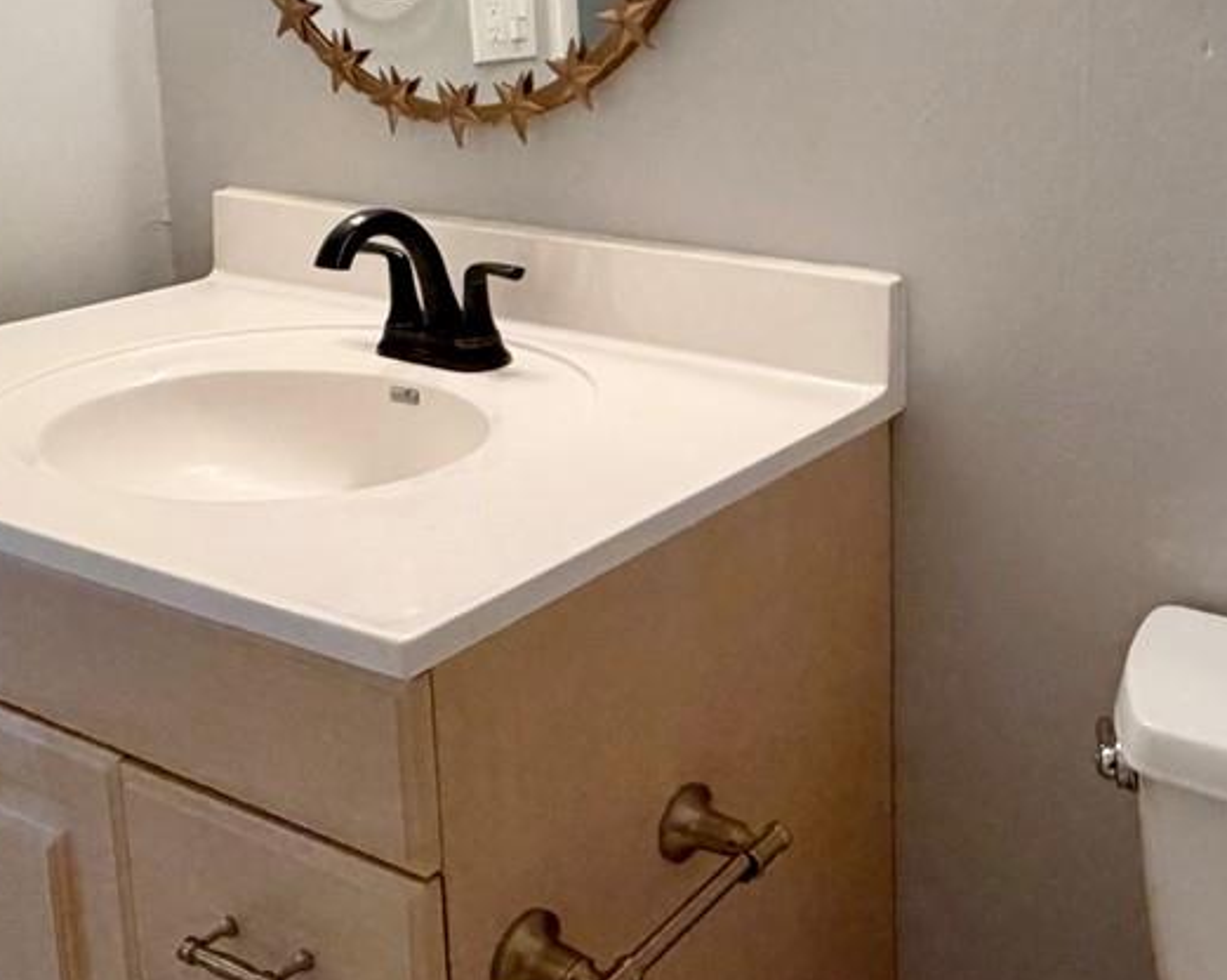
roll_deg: +0.0
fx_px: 1524
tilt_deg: -9.4
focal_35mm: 42
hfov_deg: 41.5
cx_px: 1020
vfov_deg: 34.3
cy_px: 160
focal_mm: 2.22
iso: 320
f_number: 2.2
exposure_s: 1/120
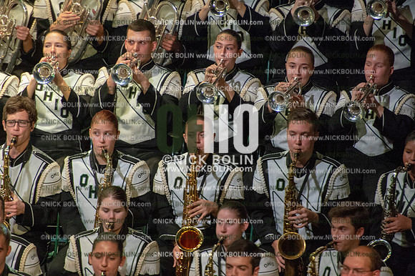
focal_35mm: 400
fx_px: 4608
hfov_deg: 5.2
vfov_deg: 3.4
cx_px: 208
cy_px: 138
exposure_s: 1/320
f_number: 5.6
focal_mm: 400
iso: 8000
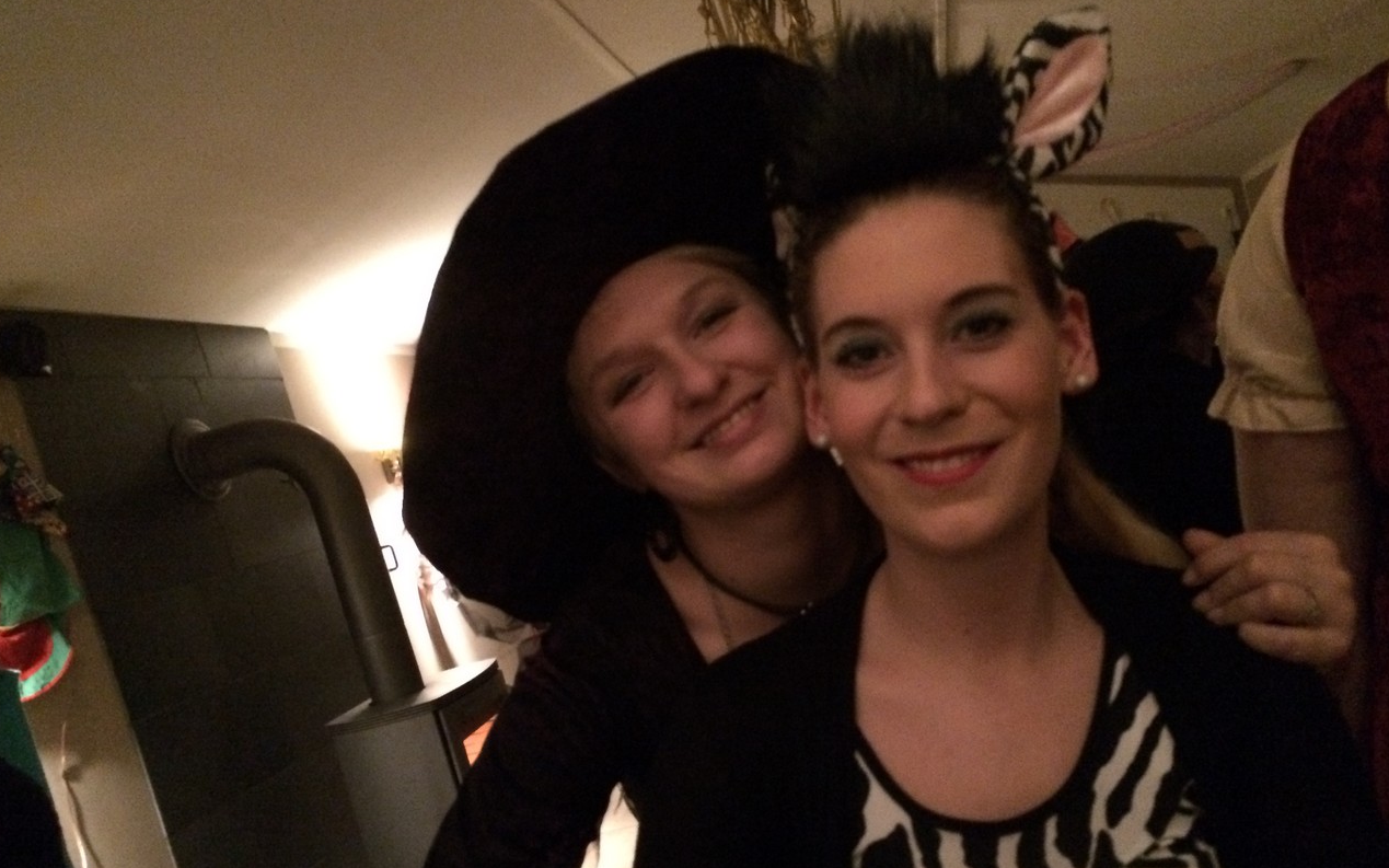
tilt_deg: -2.1
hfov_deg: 61.2
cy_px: 512
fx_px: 1173
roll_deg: +16.8
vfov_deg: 40.4
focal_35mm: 31
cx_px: 693
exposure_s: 1/17
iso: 2000
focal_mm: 4.15
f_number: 2.2
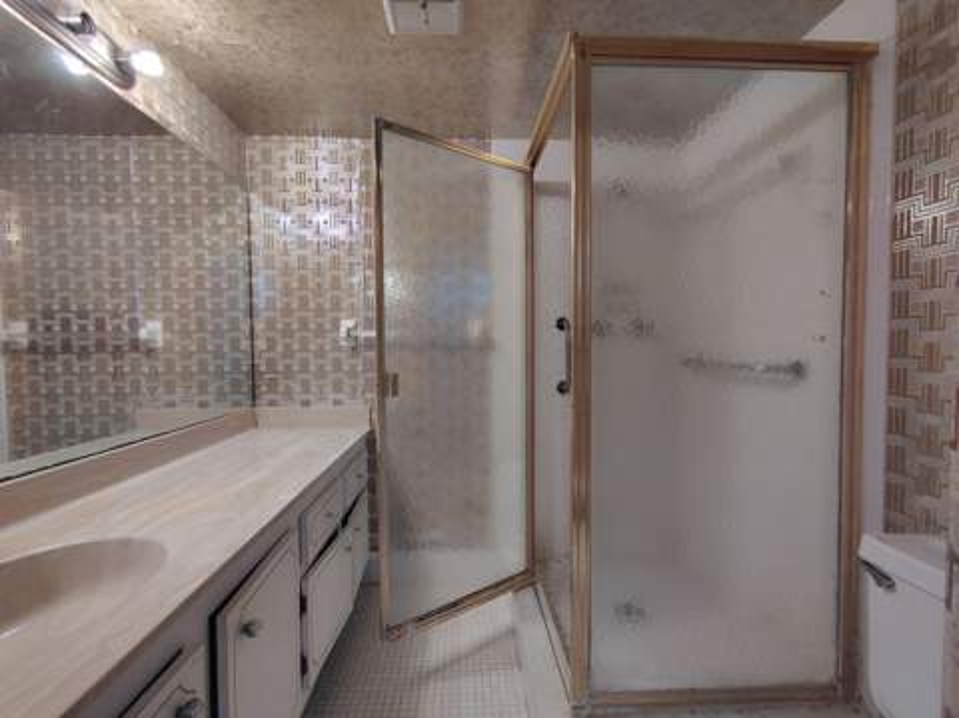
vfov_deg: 78.0
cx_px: 480
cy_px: 359
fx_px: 443
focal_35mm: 16
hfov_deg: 94.6
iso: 634
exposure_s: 1/24
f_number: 2.2
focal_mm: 2.13
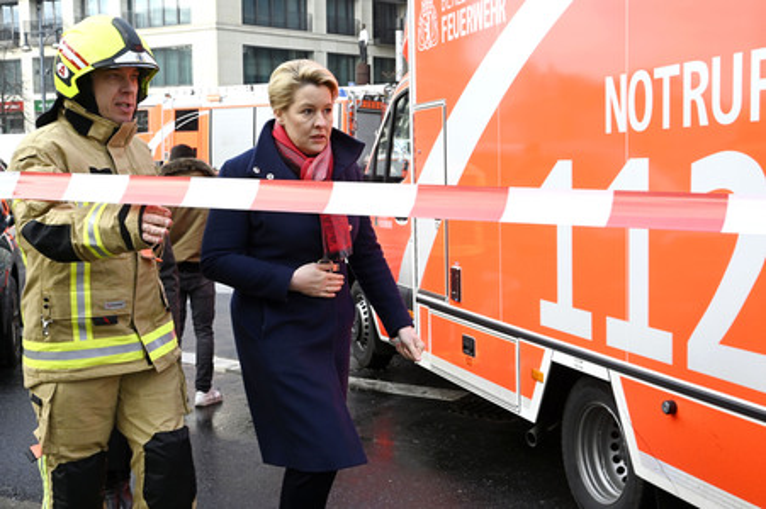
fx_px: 850
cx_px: 383
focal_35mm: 40
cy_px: 254
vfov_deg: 33.4
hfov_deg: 48.5
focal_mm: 40
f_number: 13
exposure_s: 1/320
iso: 2000
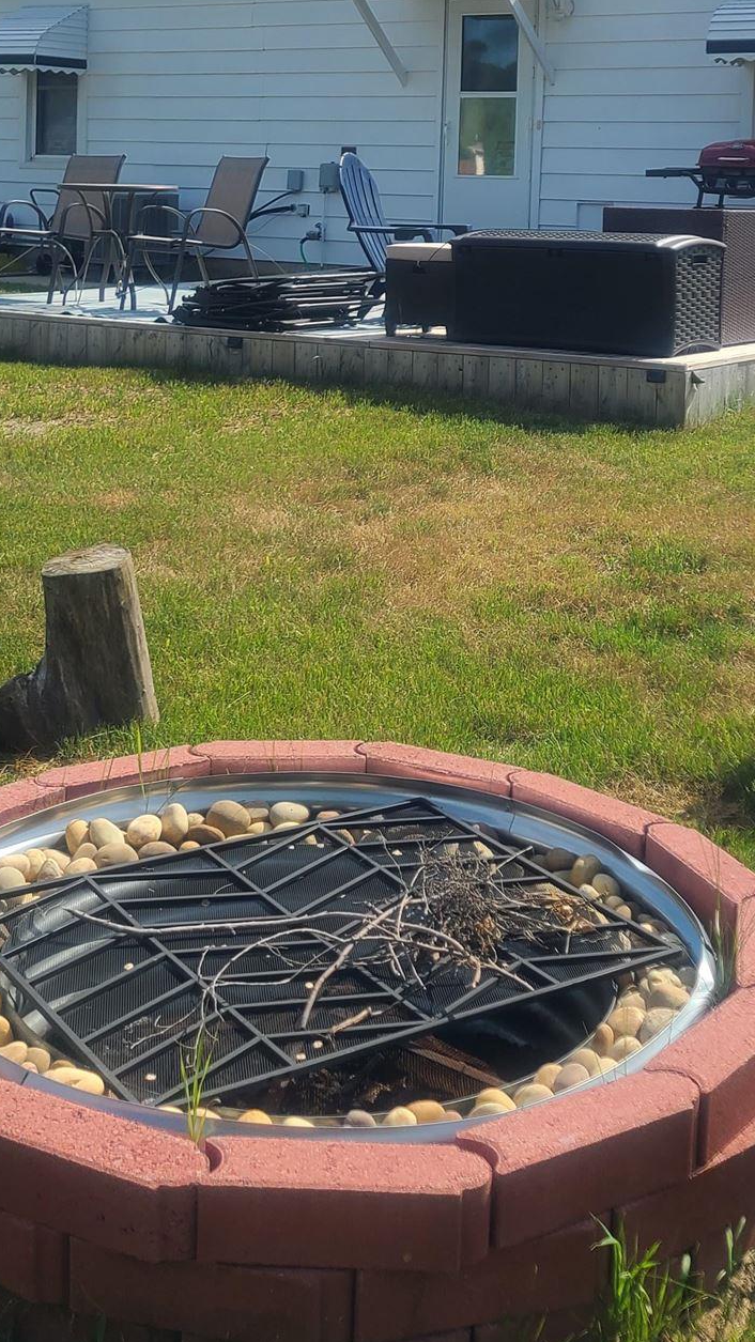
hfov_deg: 23.1
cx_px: 344
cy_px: 321
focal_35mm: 52
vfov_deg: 38.7
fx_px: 1851
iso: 40
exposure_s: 1/2265
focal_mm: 5.4
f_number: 1.8
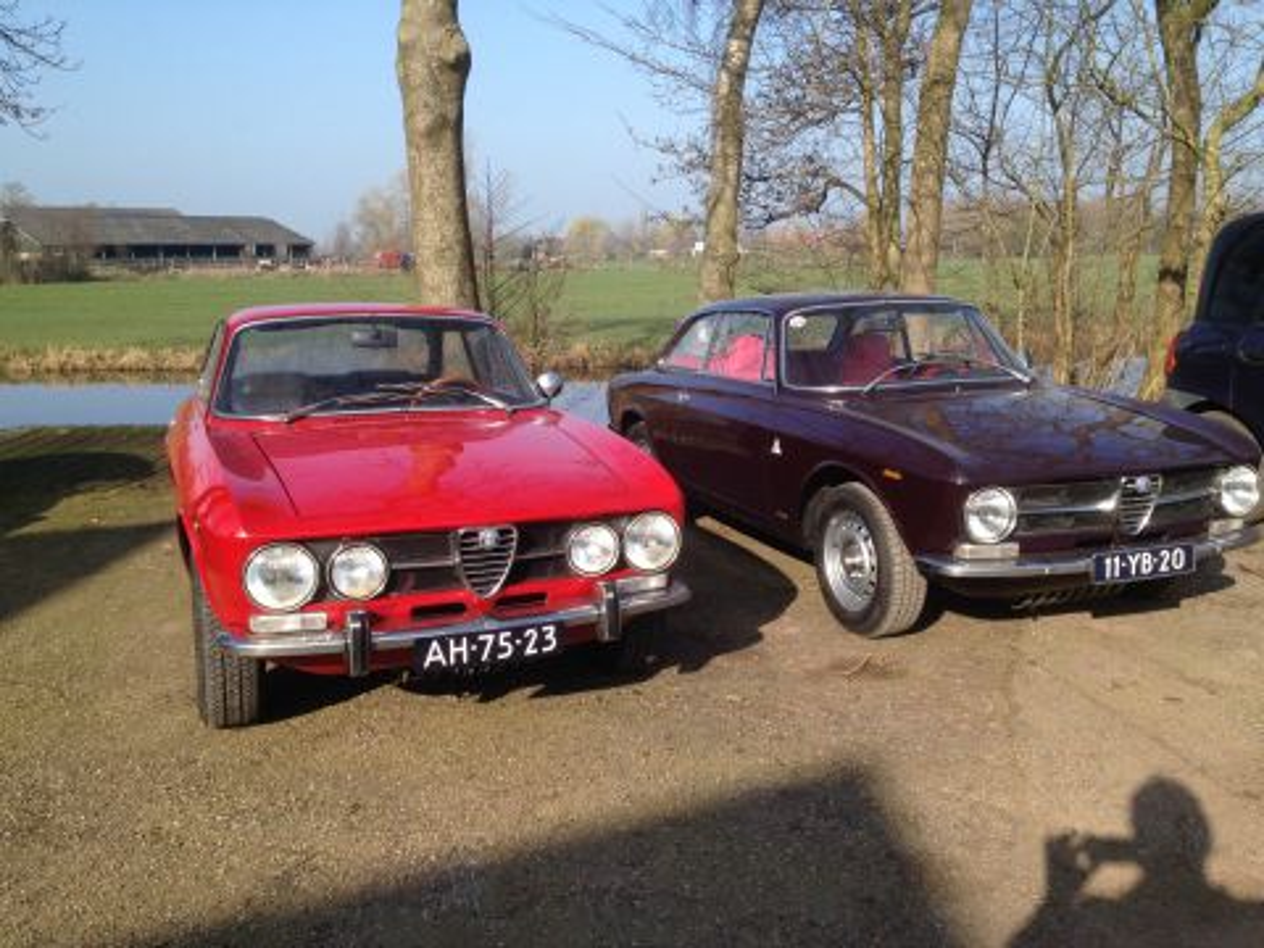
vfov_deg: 40.7
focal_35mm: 35
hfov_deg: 52.6
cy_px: 474
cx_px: 632
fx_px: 1278
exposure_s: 1/986
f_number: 2.4
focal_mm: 4.28
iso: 50
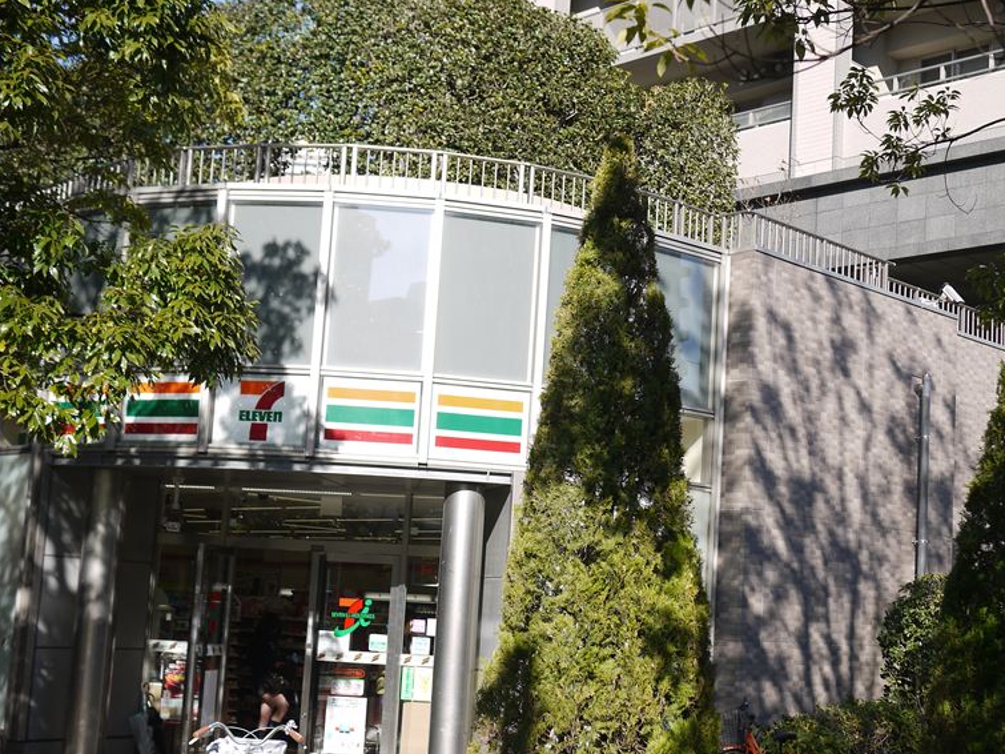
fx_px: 1538
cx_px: 651
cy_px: 442
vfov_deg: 27.5
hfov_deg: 35.9
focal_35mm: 53
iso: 100
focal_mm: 20
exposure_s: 1/1300
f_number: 2.5
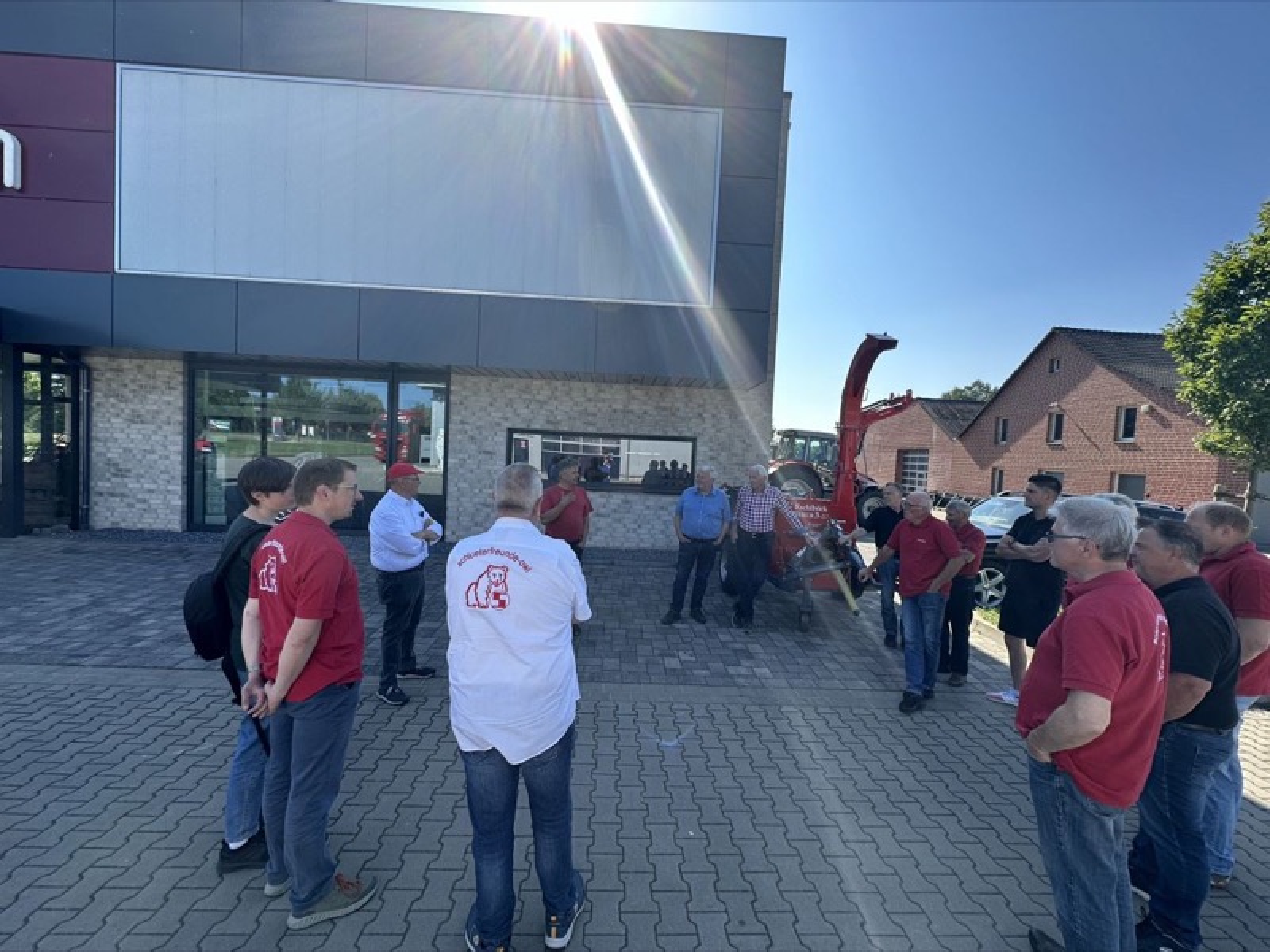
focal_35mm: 14
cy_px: 476
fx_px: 514
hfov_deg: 102.1
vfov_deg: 85.7
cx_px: 635
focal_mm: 2.22
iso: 50
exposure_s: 1/831
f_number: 2.2
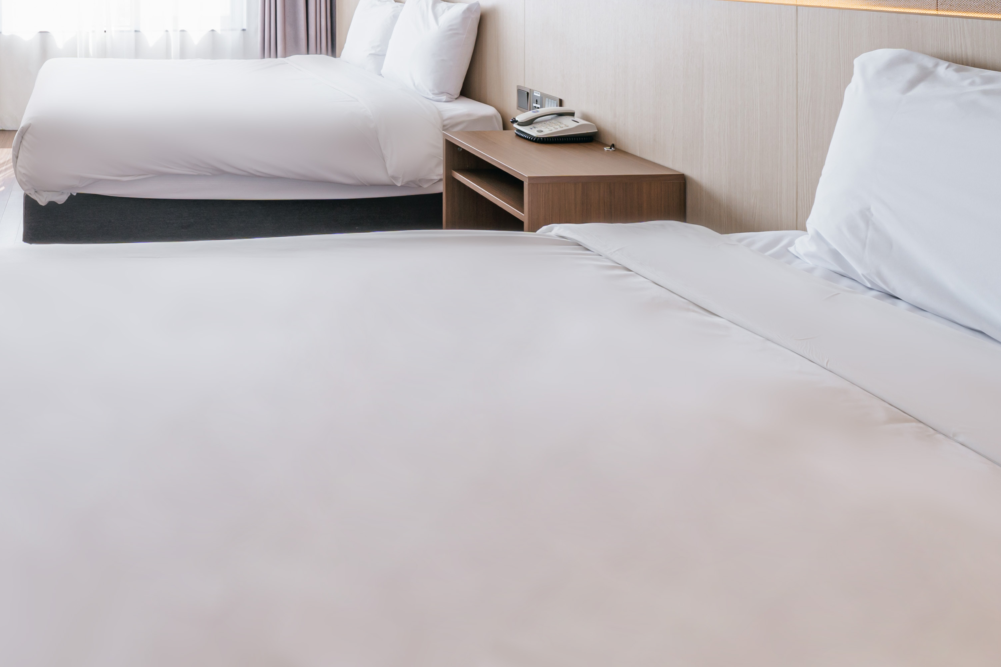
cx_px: 122
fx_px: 667
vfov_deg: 46.8
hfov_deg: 63.2
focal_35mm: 24
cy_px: 43
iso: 100
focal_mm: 12
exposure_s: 1/5
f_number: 10
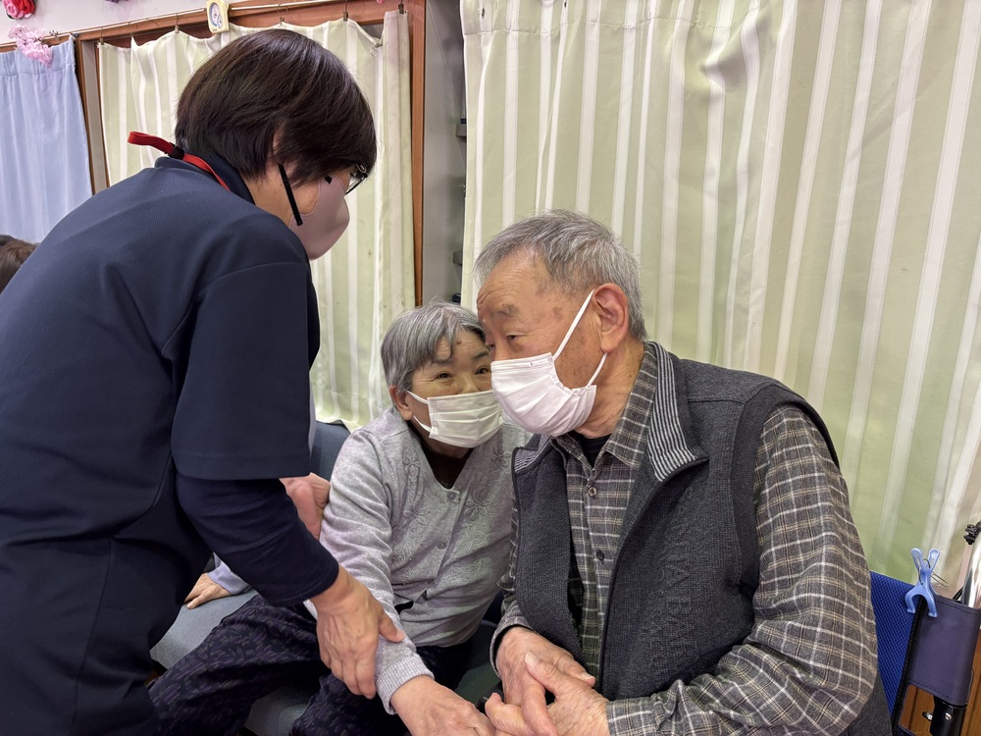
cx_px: 490
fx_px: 737
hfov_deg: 67.3
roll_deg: -1.8
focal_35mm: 26
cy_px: 368
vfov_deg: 53.1
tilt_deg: -14.4
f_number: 1.6
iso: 200
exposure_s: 1/60
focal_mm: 5.96
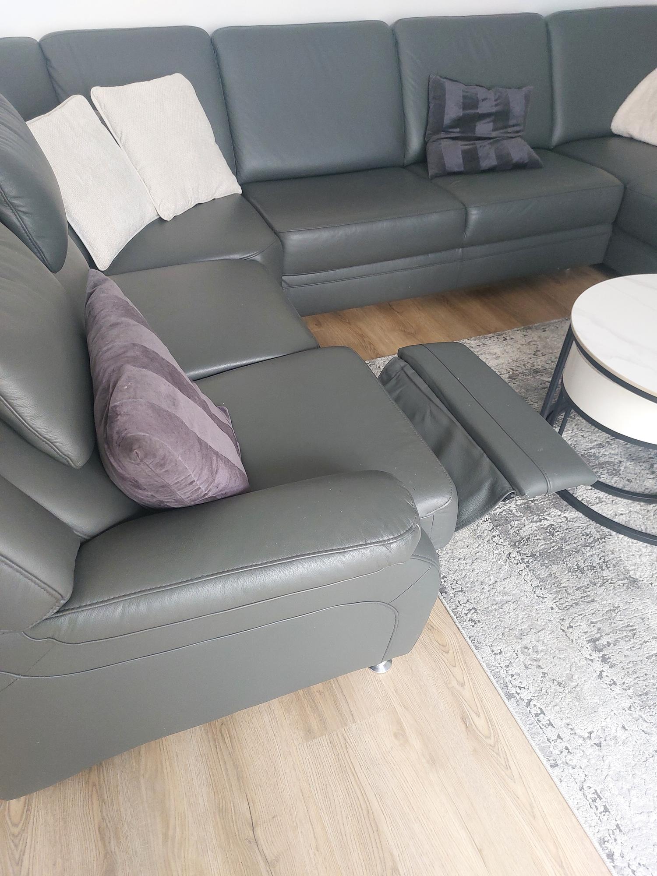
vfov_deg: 69.4
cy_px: 438
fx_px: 633
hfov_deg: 54.9
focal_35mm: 25
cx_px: 328
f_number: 1.8
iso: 200
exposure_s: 1/60
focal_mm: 5.23
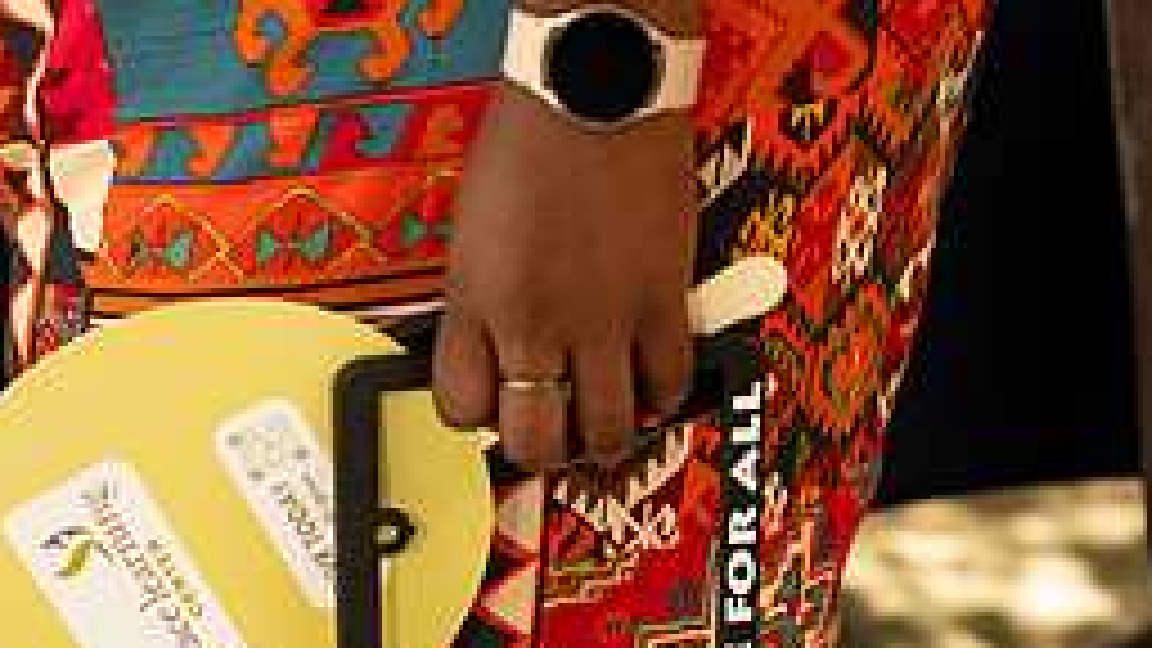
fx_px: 3940
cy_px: 648
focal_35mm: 129
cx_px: 488
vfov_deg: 9.3
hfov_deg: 16.6
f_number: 3.5
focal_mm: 70
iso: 100
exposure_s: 1/320
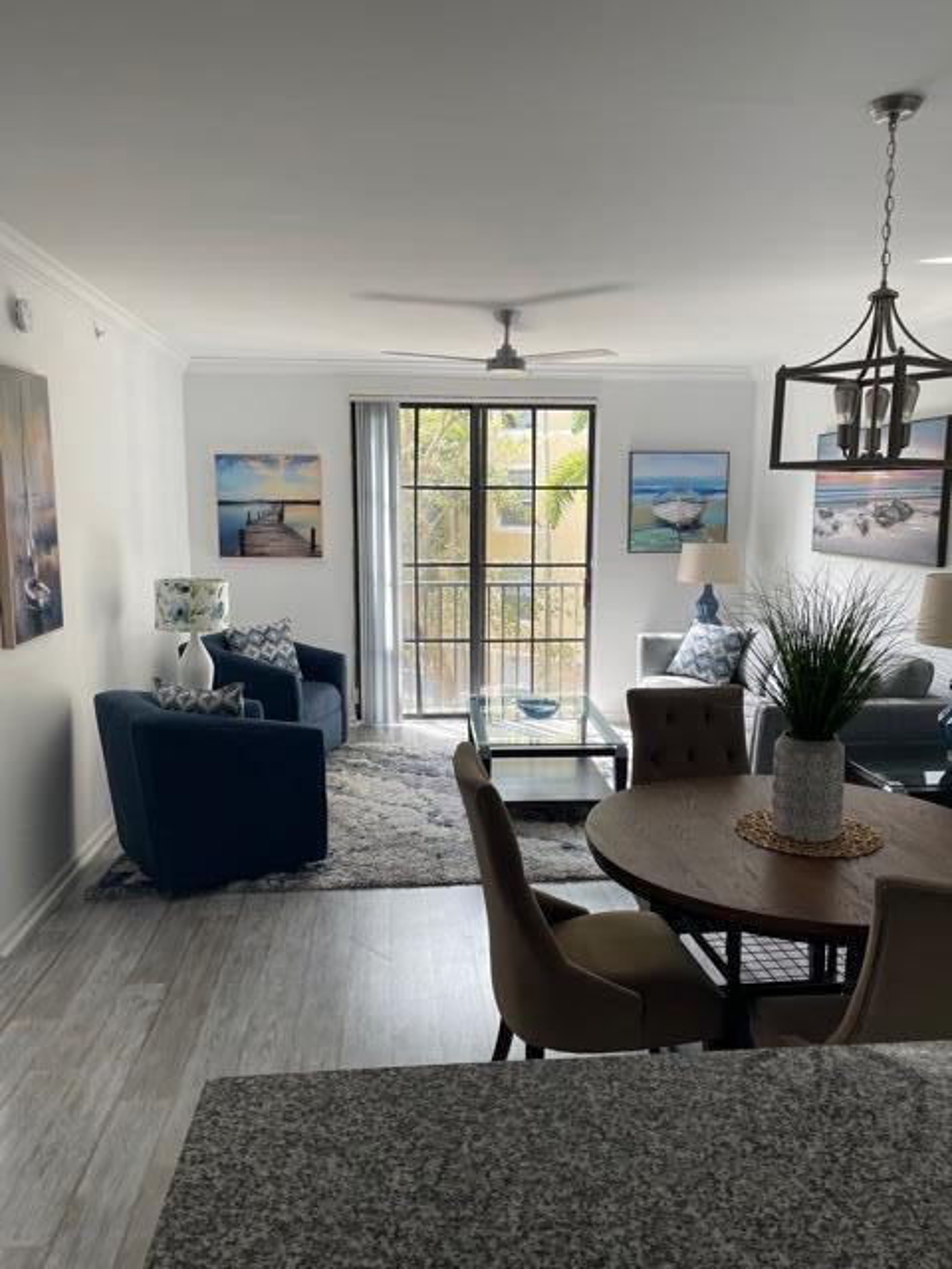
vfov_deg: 67.3
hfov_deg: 53.1
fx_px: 953
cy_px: 634
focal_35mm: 26
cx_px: 476
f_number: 1.6
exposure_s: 1/121
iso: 50
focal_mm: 5.1
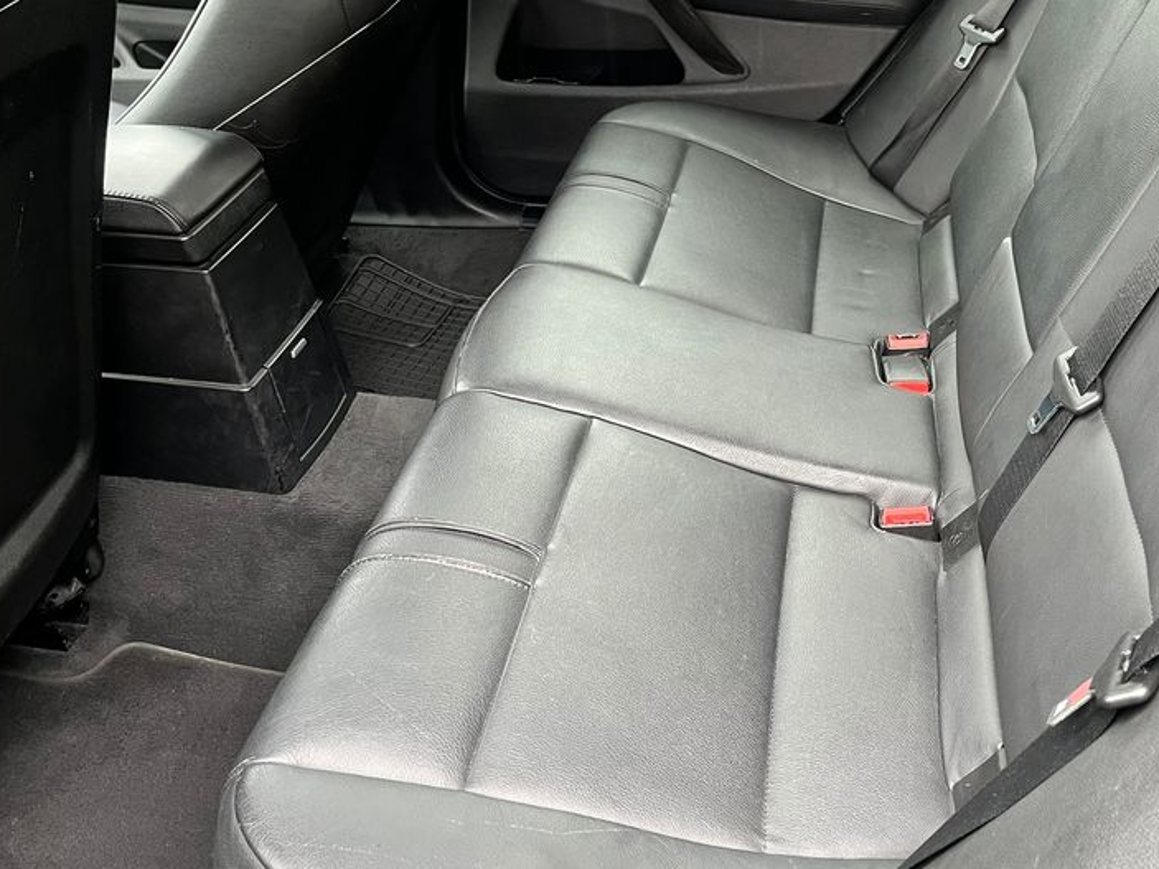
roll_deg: -1.7
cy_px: 355
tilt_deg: -32.1
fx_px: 1239
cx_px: 755
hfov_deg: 49.4
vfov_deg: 38.5
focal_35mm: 37
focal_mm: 5.1
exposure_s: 1/60
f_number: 1.6
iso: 250
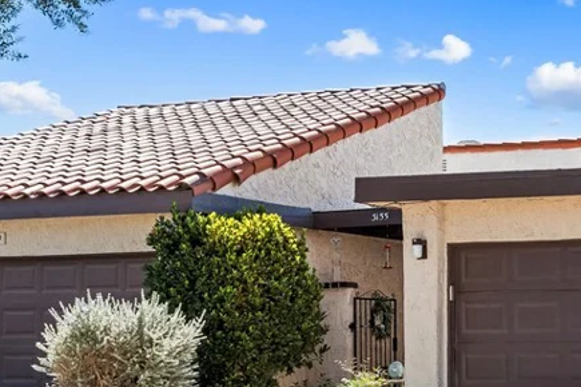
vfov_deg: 16.8
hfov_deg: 24.4
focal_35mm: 80
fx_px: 1291
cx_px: 552
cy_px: 351
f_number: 8
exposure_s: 1/8000
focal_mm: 23
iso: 400
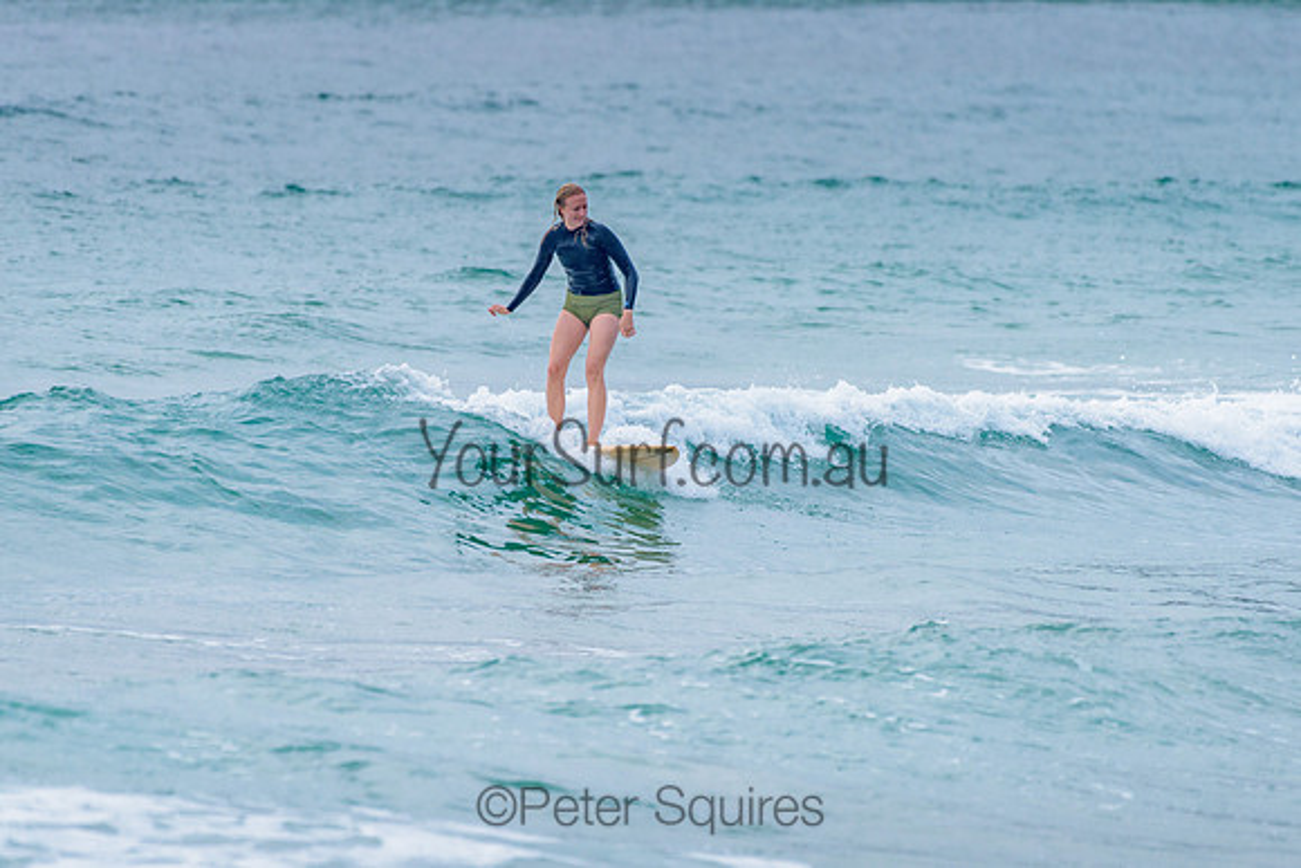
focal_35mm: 613
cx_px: 643
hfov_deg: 3.4
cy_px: 433
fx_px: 22149
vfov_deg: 2.2
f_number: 5.6
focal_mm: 500
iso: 360
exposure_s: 1/2000
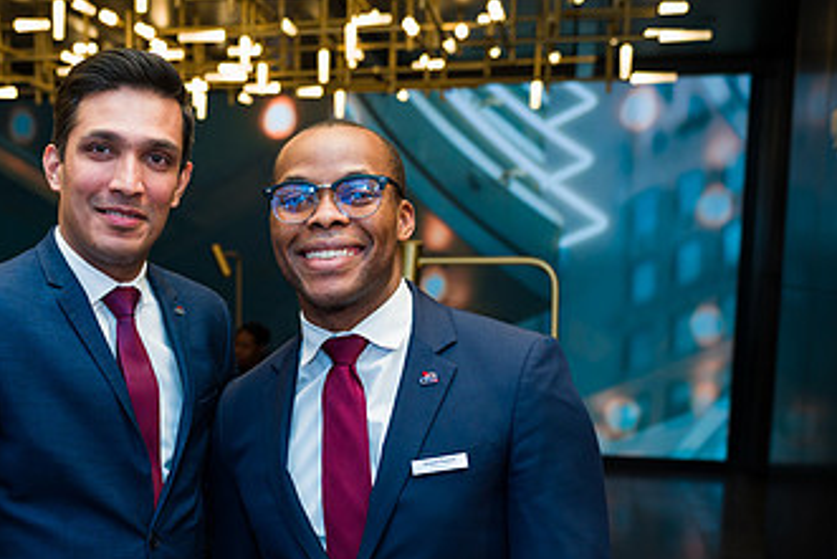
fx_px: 1303
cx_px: 180
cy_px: 445
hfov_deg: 34.6
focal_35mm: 56
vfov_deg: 23.9
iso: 500
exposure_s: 1/200
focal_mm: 32
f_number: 4
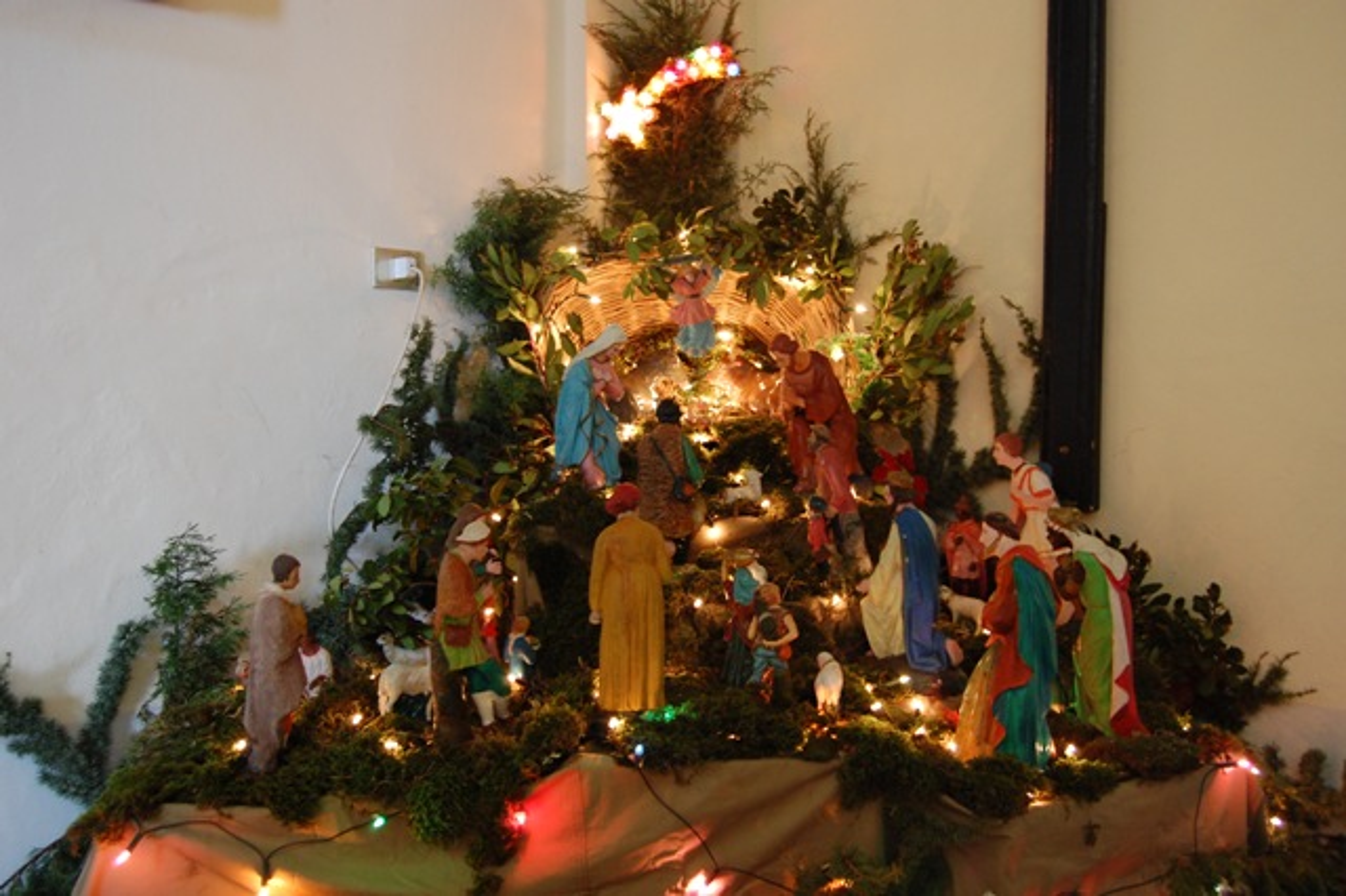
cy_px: 448
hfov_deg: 55.1
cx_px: 673
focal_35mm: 34
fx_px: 1289
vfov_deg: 38.3
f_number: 5.6
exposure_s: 1/6
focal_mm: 23
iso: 800
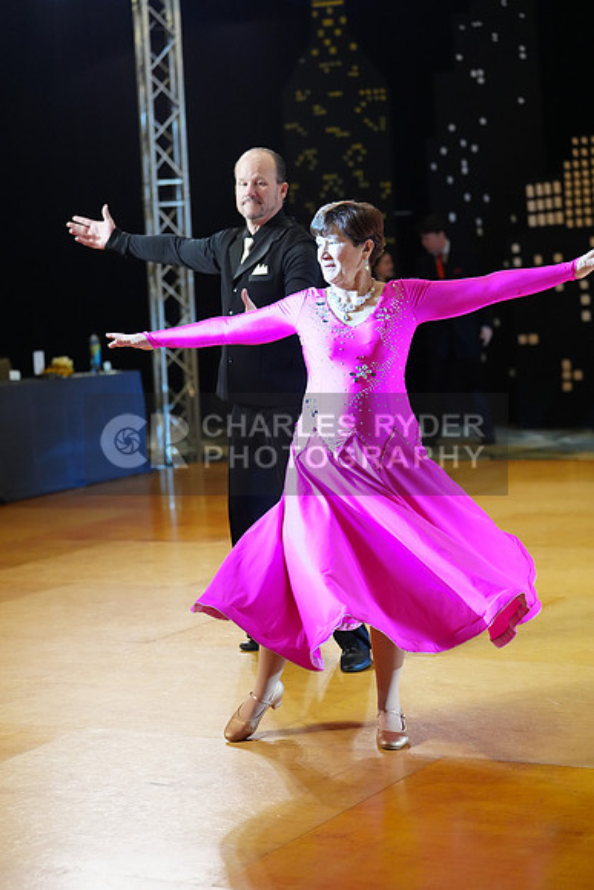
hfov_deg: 17.5
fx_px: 1929
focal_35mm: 78
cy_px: 445
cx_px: 297
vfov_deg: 26.0
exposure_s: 1/400
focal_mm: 78
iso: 3200
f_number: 2.8
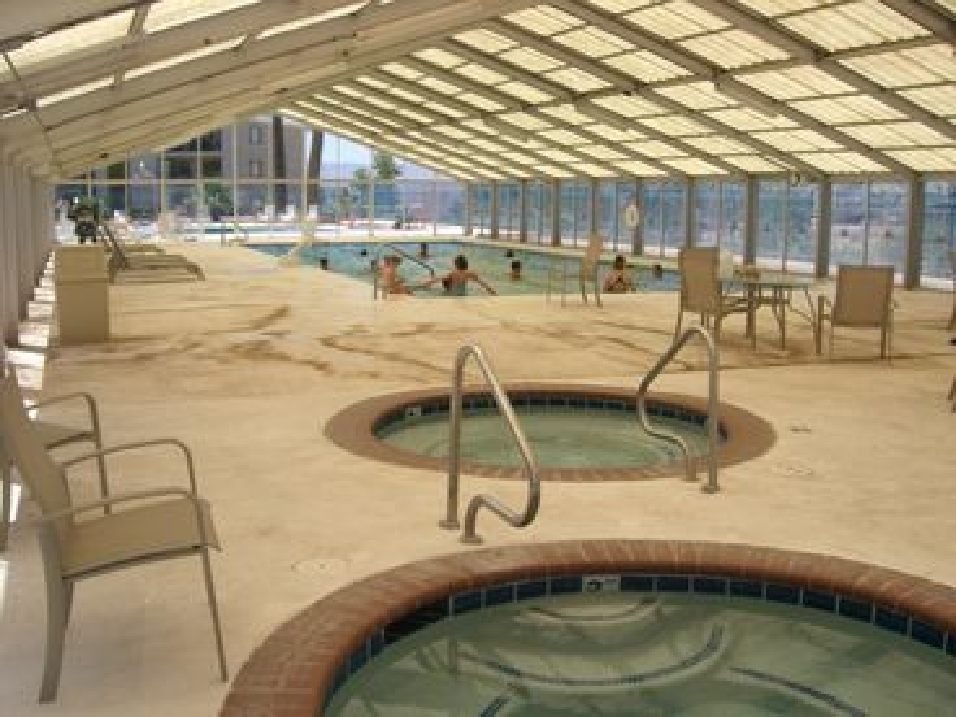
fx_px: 1049
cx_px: 478
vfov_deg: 37.7
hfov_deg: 49.0
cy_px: 358
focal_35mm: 38
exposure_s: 1/400
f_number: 4.3
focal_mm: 6.2
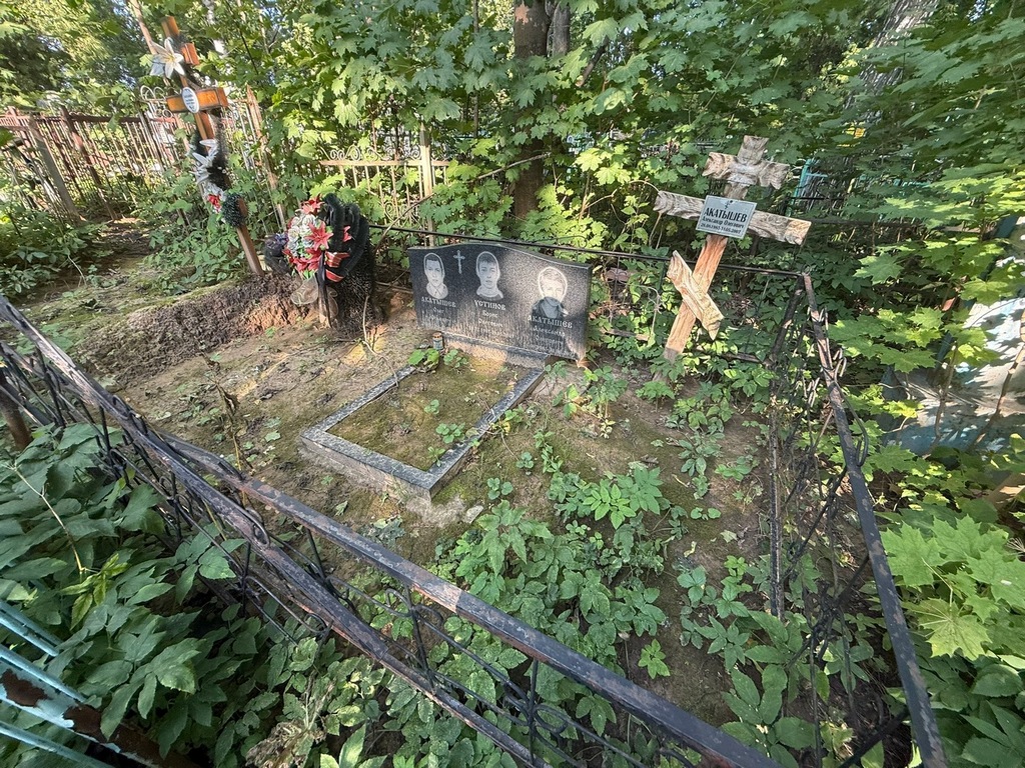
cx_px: 512
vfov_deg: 85.7
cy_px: 384
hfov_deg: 102.1
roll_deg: +2.4
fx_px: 415
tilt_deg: -28.6
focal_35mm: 14
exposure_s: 1/99
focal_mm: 2.22
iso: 125
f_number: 2.2
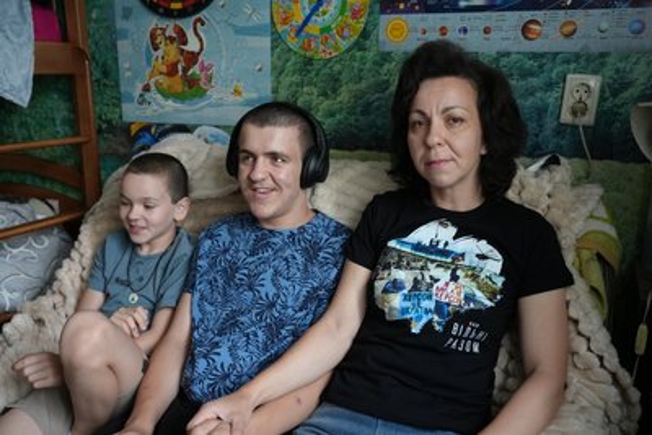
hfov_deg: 61.9
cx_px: 326
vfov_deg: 43.6
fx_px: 543
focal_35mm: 30
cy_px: 218
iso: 4000
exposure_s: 1/160
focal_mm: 30
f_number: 4
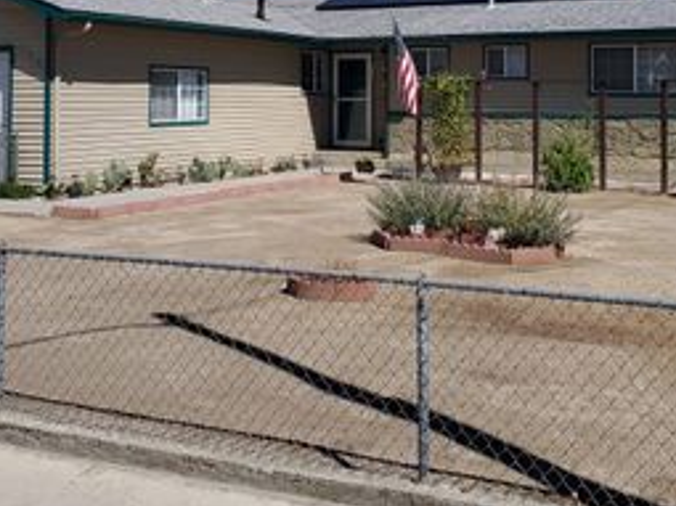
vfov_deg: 27.8
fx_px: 995
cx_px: 363
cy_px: 78
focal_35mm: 51
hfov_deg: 37.5
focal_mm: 4.3
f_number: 2.4
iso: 50
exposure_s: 1/2787
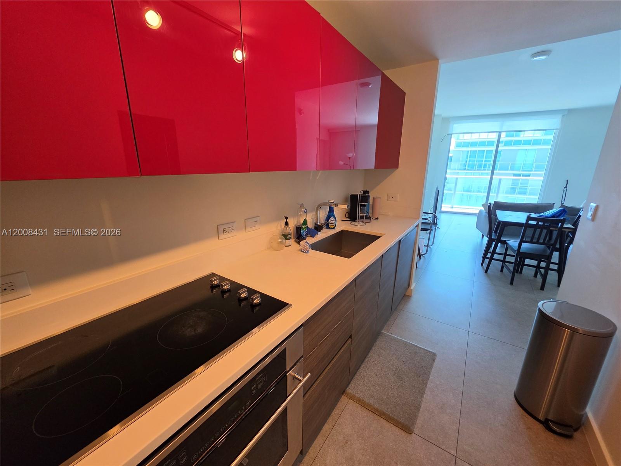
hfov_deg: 106.2
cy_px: 233
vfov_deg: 89.9
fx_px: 233
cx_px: 310
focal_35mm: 13
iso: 160
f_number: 1.9
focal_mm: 2.2
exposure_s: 1/120
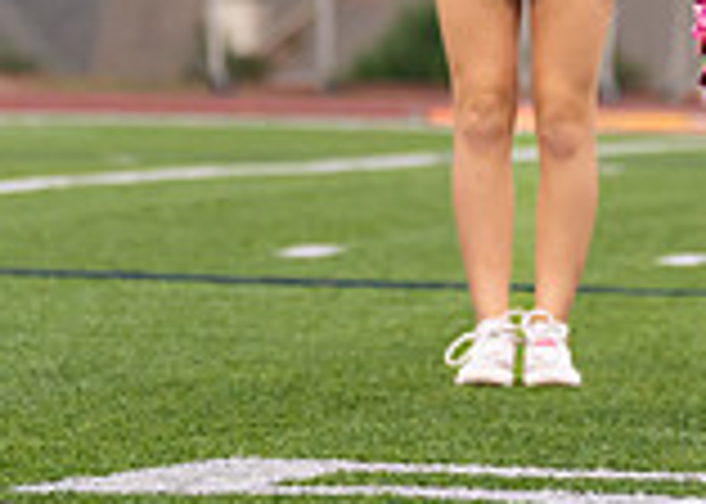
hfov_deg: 4.3
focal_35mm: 473
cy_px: -374
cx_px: 217
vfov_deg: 3.0
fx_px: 9480
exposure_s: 1/2000
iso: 800
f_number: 2.8
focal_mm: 95
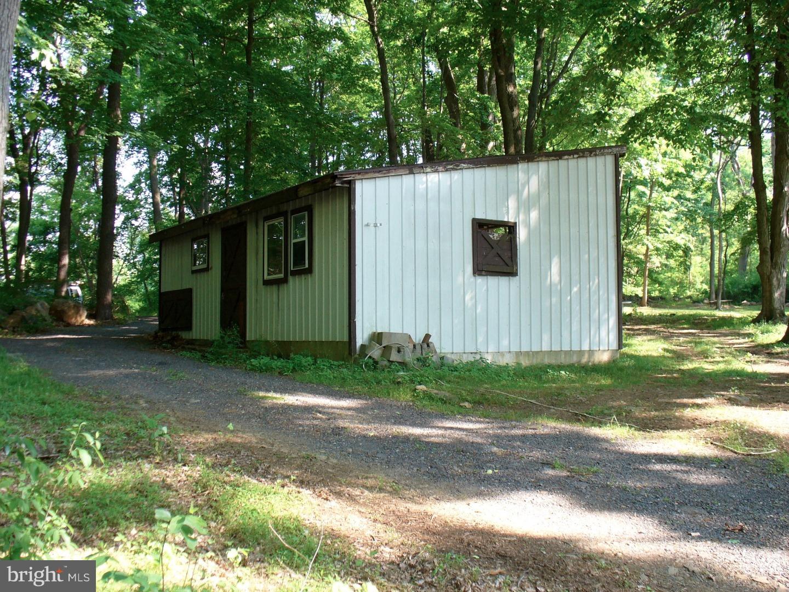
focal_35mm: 37
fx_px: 843
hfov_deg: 50.1
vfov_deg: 38.7
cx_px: 394
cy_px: 296
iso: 80
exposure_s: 1/60
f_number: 2.8
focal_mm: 6.1
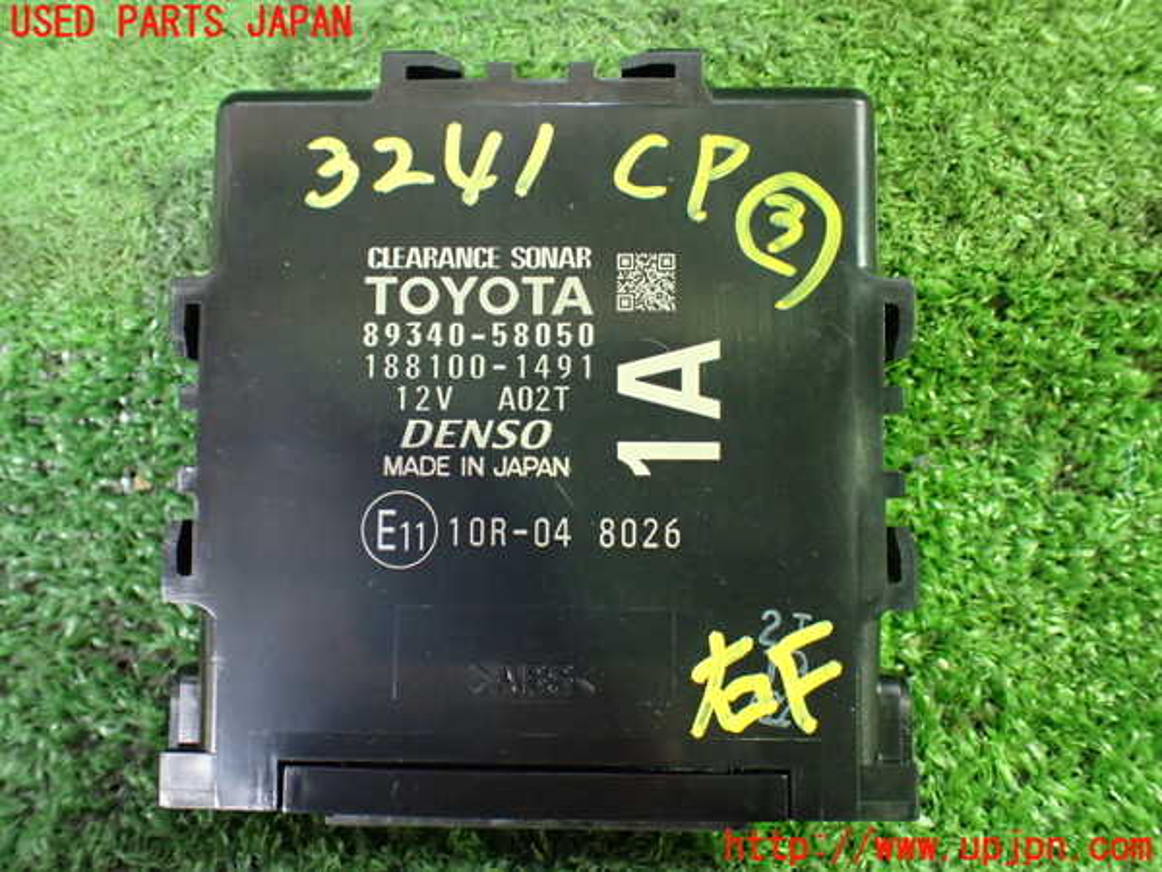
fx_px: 1007
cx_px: 581
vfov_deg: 46.8
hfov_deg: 60.0
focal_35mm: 30
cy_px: 436
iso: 1000
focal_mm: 5.4
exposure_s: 1/30
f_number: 2.3
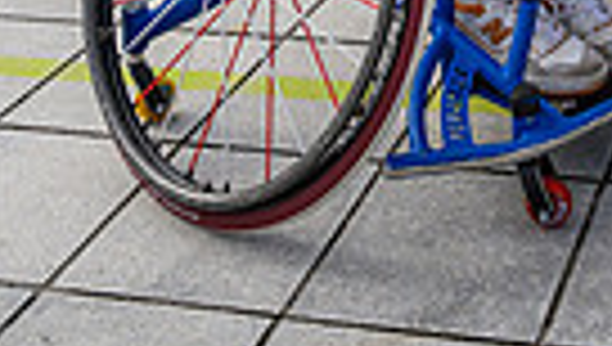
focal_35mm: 83
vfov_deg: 10.9
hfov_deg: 24.1
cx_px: 657
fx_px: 1349
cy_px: -625
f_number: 8
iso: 500
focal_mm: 24
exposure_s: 1/1250
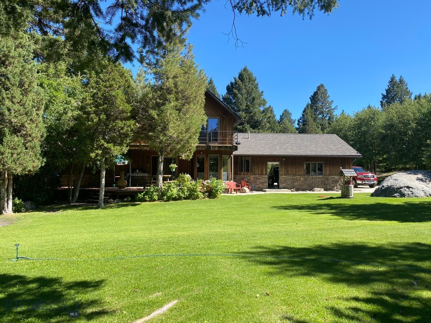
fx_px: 324
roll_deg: -0.9
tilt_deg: +2.2
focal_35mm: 26
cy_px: 162
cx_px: 216
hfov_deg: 67.3
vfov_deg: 53.1
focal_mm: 4.25
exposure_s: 1/1157
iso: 32
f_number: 1.8
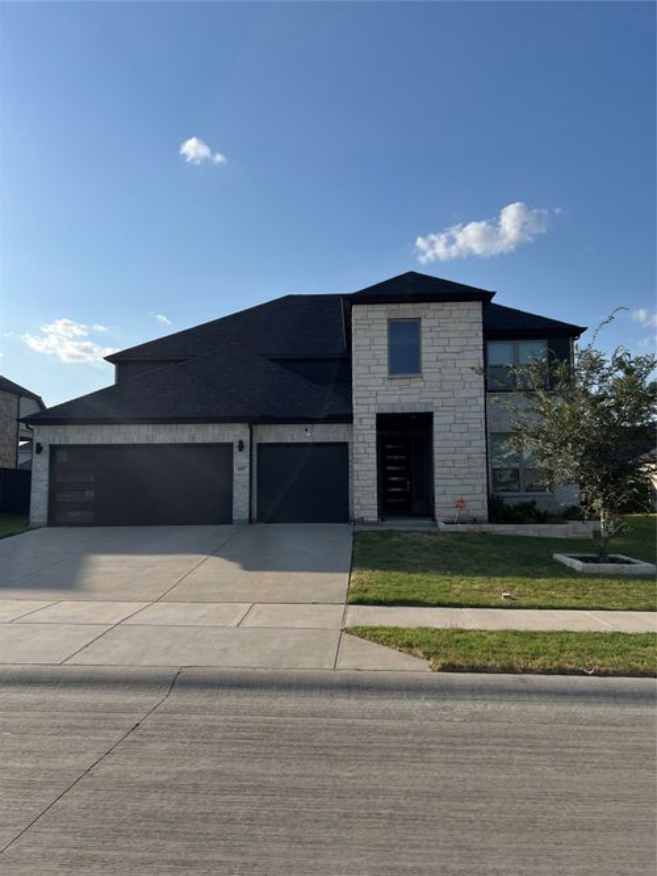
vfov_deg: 67.3
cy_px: 438
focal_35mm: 26
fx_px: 658
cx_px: 328
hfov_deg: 53.0
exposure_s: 1/3460
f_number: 1.5
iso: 50
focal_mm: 5.7
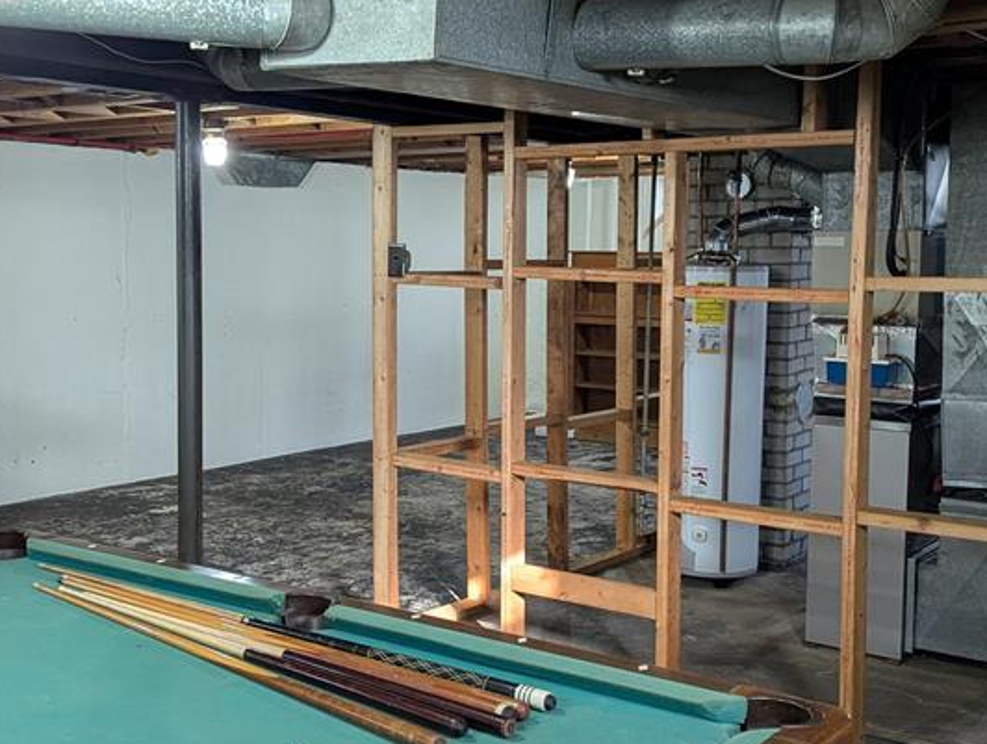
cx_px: 399
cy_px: 369
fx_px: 1314
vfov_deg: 31.6
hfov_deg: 41.0
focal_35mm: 46
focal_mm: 6.81
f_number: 1.85
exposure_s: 1/58.2
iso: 324
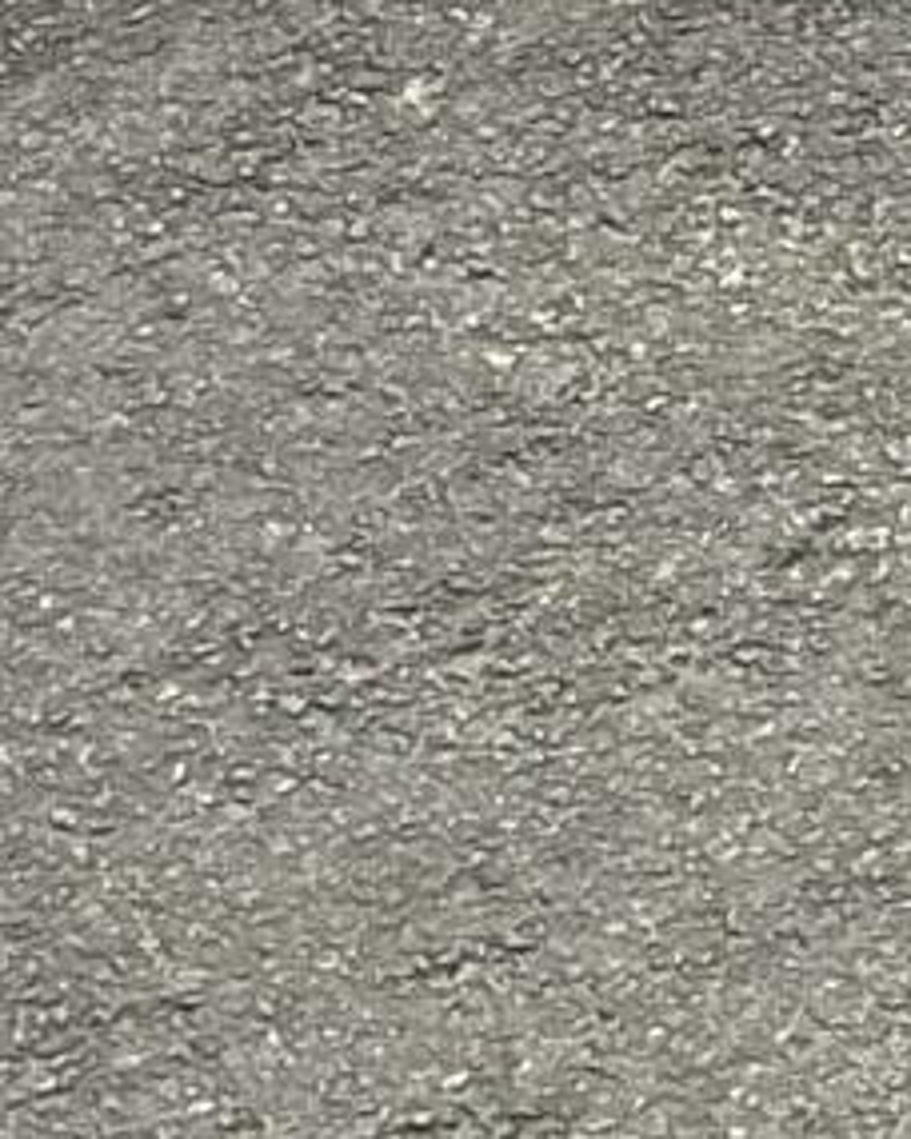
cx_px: 2493
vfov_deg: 7.1
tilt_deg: -7.7
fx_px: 8560
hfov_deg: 5.8
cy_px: -1766
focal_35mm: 254
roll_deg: +0.6
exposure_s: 1/568
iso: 25
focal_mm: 3
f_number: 1.8
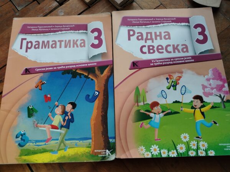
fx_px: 159
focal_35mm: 24
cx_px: 115
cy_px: 86
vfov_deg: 56.8
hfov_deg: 71.6
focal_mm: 5.25
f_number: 1.75
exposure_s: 1/33.3
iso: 1391
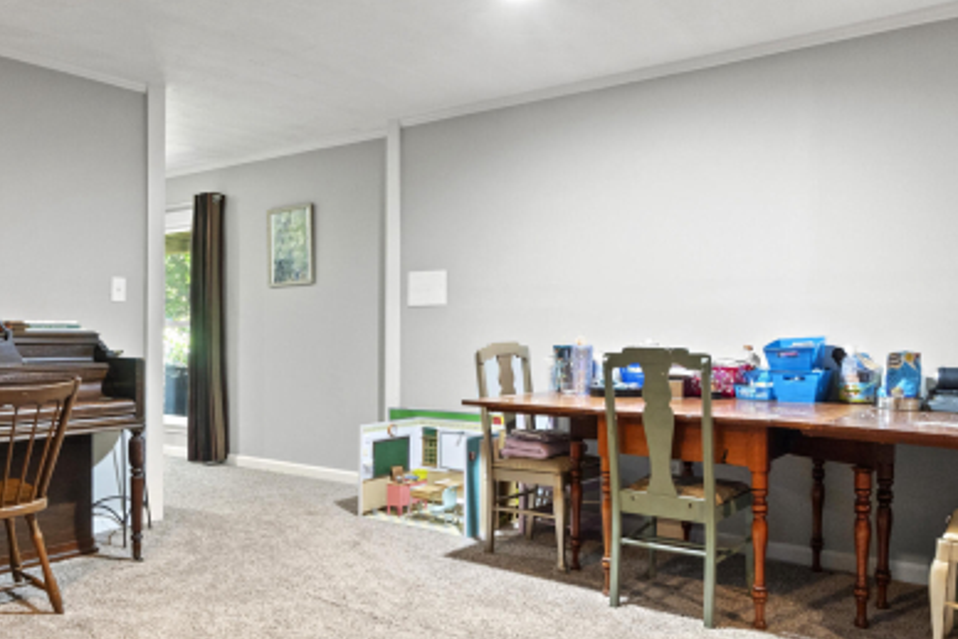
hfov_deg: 63.2
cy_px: 294
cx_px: 393
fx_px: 772
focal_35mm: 29
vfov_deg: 45.0
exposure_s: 1
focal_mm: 10
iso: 400
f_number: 8
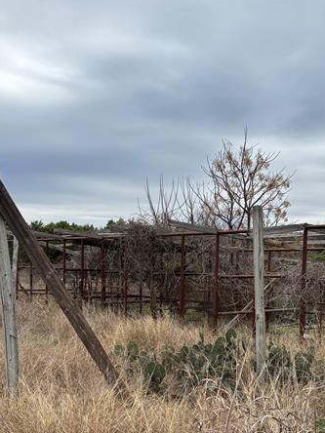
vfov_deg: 41.5
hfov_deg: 32.2
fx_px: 563
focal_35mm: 45
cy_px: 293
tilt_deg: -4.4
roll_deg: -2.6
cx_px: 181
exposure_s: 1/1642
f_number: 1.6
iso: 50
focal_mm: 5.96
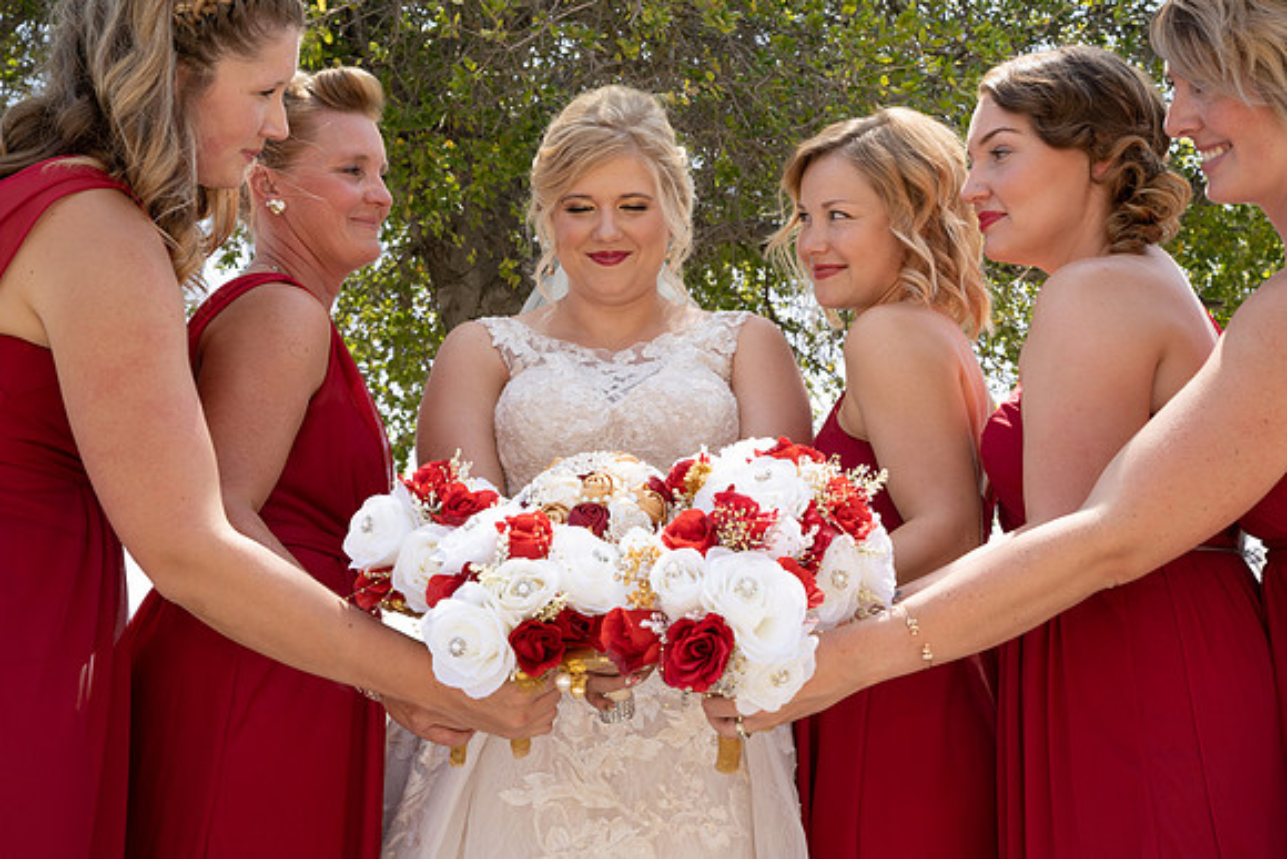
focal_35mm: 46
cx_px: 644
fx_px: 1645
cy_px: 430
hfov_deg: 42.7
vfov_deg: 29.3
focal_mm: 46
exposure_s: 1/200
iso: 500
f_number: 10
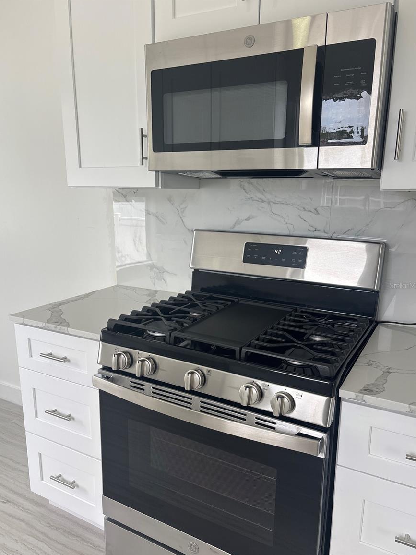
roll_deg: -0.3
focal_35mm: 27
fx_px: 433
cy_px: 285
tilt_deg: -12.6
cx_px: 208
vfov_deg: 65.3
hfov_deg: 51.4
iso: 40
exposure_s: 1/218
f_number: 1.6
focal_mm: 5.96
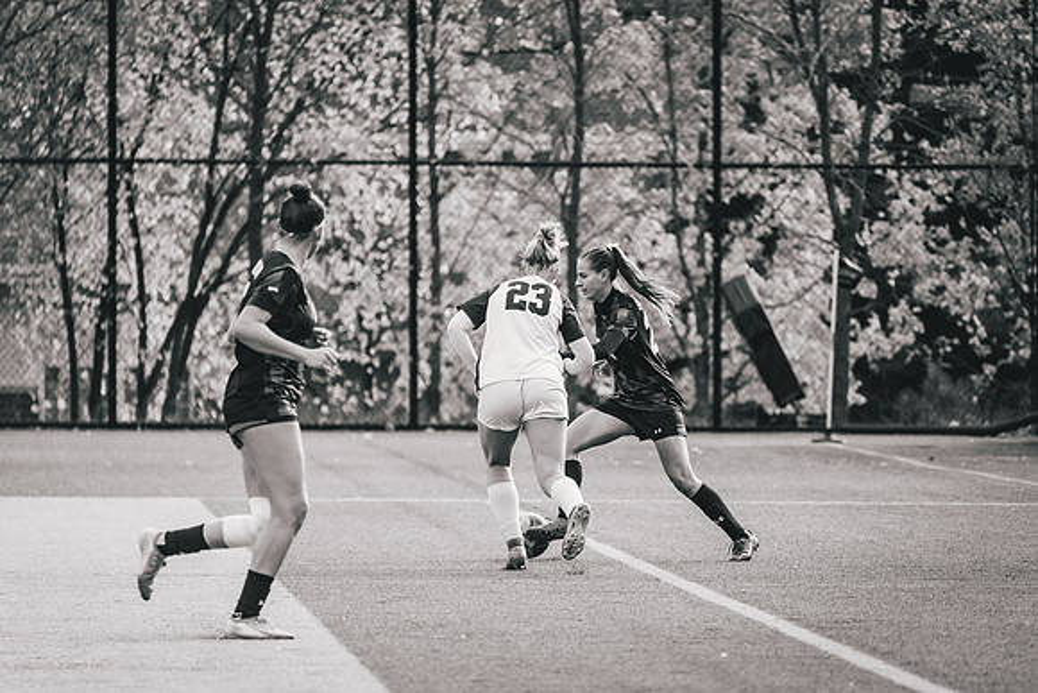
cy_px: 389
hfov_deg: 4.4
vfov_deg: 2.9
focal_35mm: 467
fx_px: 13466
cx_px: 604
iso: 800
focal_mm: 400
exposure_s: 1/800
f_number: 6.3
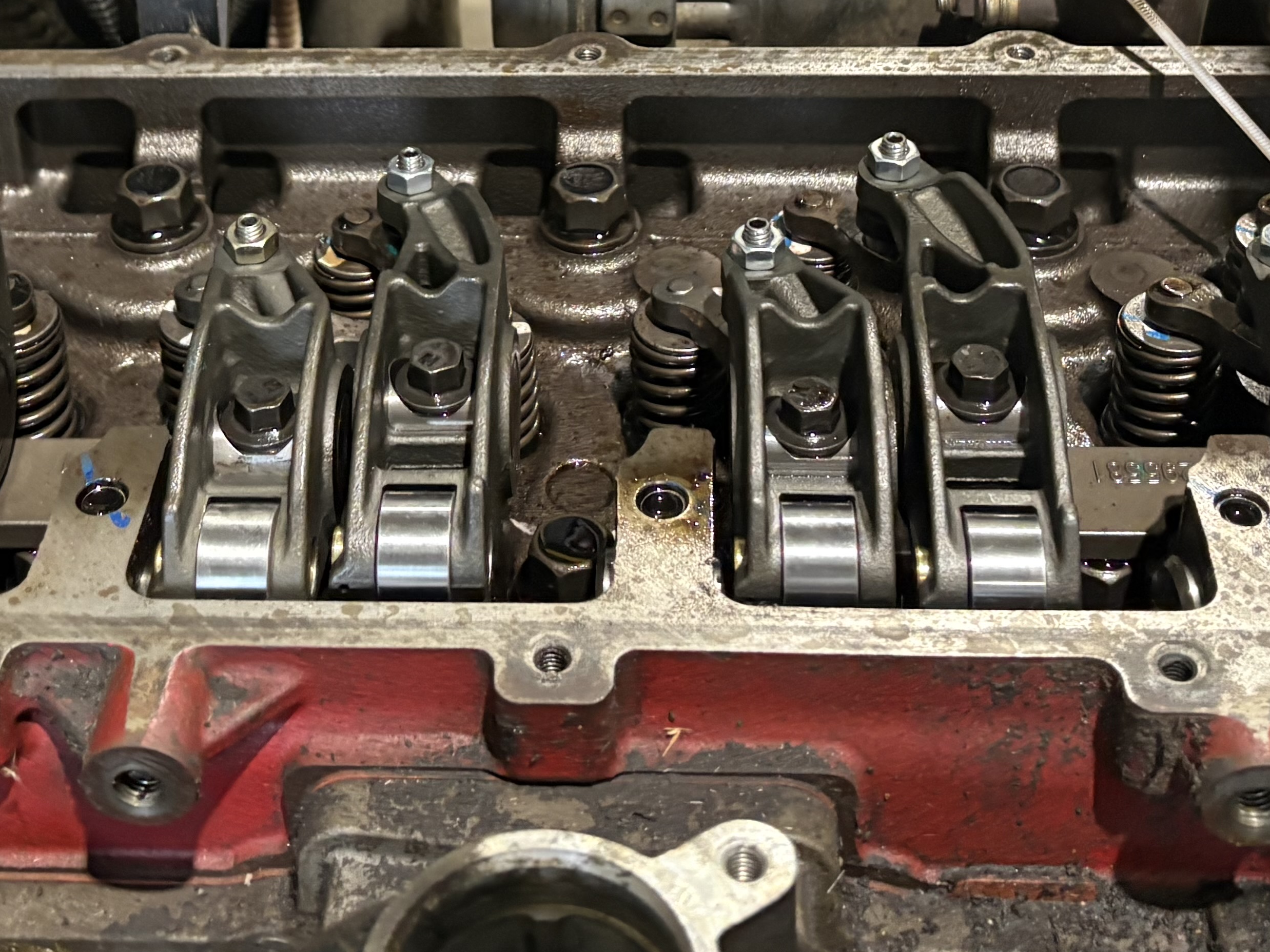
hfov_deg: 32.2
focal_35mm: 60
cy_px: 23
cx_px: 562
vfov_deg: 23.5
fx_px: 2201
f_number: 1.6
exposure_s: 1/60
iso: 320
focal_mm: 5.96
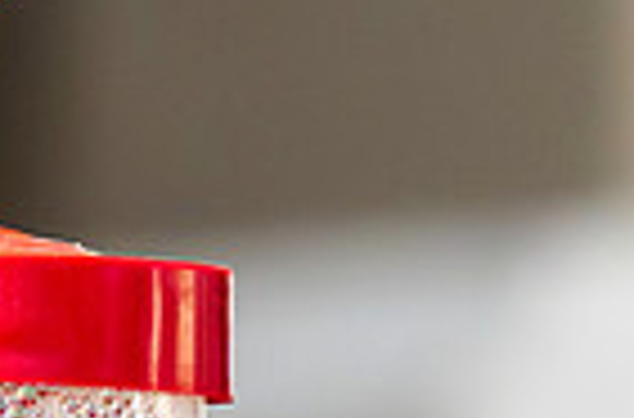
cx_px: -835
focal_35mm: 3785
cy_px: 295
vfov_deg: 0.4
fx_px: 66435
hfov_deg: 0.5
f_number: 6.3
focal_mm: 390
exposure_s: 1/2500
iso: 2200
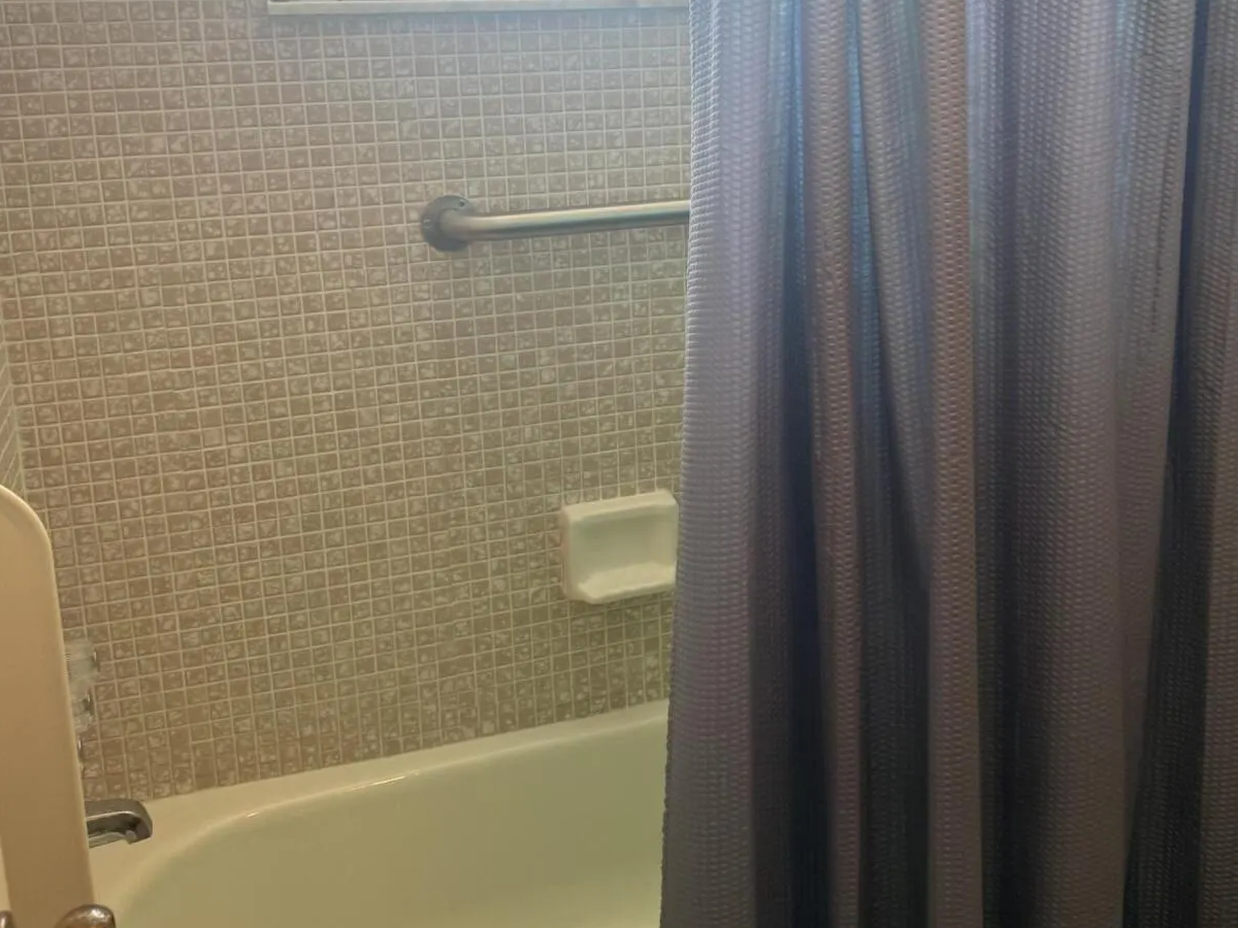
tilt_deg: -12.2
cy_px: 265
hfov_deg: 46.5
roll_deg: +1.3
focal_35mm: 40
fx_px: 1431
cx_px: 755
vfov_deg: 35.4
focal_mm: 6.76
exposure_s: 1/120
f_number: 1.78
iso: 100
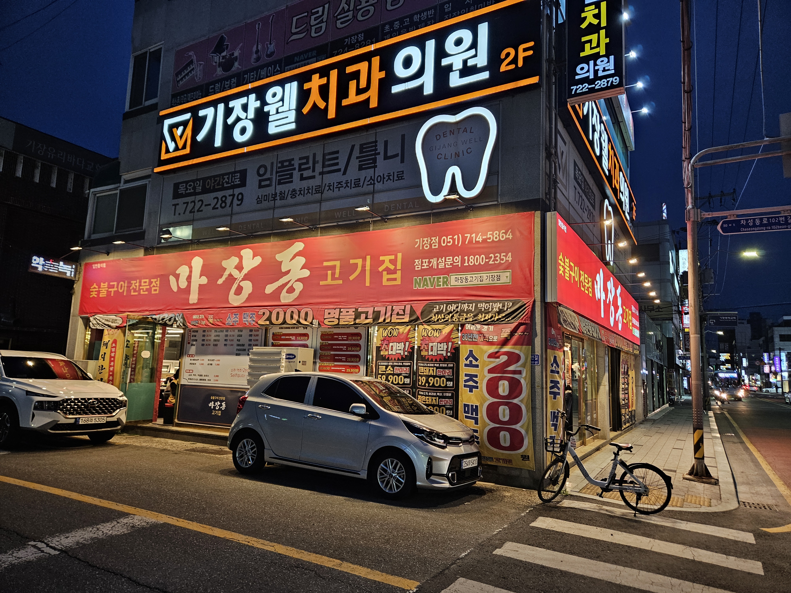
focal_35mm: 23
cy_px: 296
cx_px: 396
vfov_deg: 58.9
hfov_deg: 73.9
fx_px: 526
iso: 250
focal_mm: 5.4
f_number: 1.8
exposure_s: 1/120
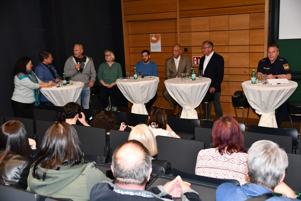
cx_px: 150
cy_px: 100
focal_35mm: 46
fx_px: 385
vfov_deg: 29.2
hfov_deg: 42.7
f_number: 3.3
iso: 2000
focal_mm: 31
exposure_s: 1/60
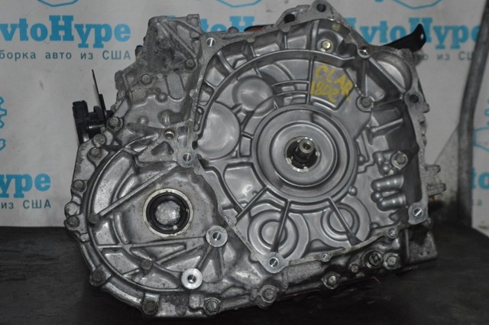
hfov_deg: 28.1
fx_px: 977
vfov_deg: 18.9
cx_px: 244
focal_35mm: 72
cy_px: 162
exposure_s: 1/60
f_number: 5.3
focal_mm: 48
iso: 3200
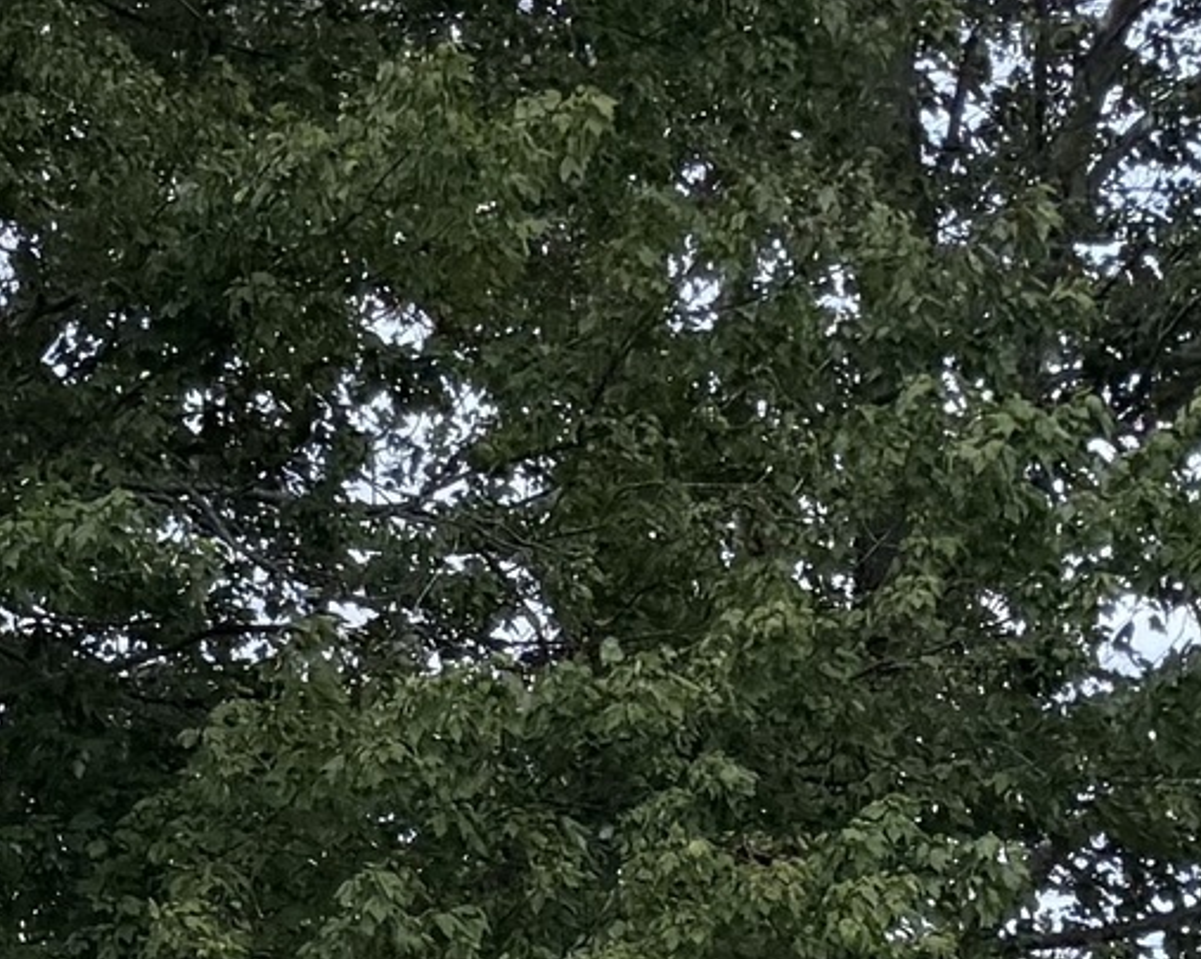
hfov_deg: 11.6
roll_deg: +0.6
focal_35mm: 142
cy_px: 2640
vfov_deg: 9.2
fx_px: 5044
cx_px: -1481
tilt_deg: +4.5
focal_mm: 6.76
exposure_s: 1/2232
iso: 100
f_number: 1.78
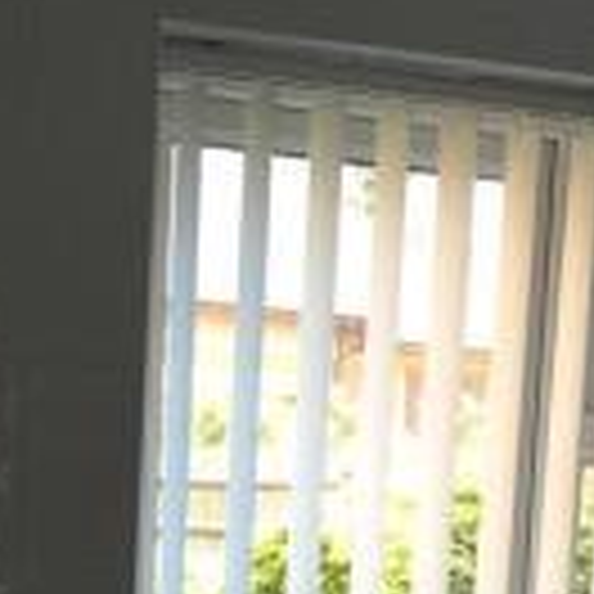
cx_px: 385
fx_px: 2194
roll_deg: -4.2
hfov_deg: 15.4
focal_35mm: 113
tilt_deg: -9.6
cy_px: 952
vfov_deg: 14.2
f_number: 2.2
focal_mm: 4.15
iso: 40
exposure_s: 1/60
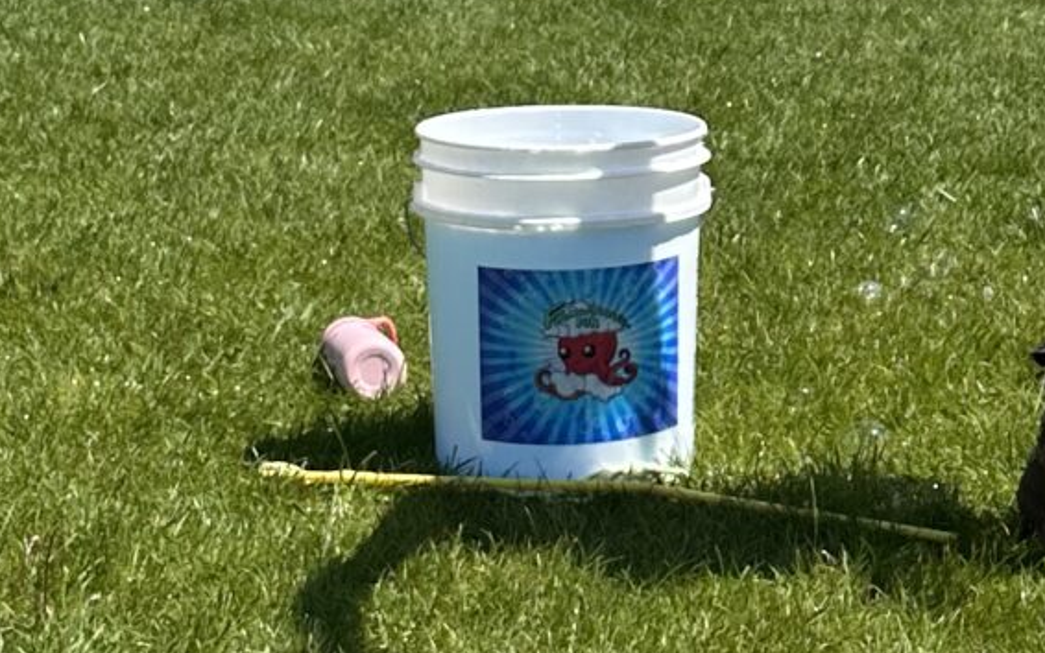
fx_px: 3276
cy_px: 122
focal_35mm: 115
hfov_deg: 18.0
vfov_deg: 11.4
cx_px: 755
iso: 80
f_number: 1.78
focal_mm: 6.86
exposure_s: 1/3472
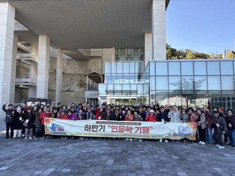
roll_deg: +0.1
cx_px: 118
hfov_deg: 67.3
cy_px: 88
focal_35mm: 26
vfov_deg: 53.1
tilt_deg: +5.2
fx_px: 177
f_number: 1.6
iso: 64
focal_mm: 5.96
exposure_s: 1/756
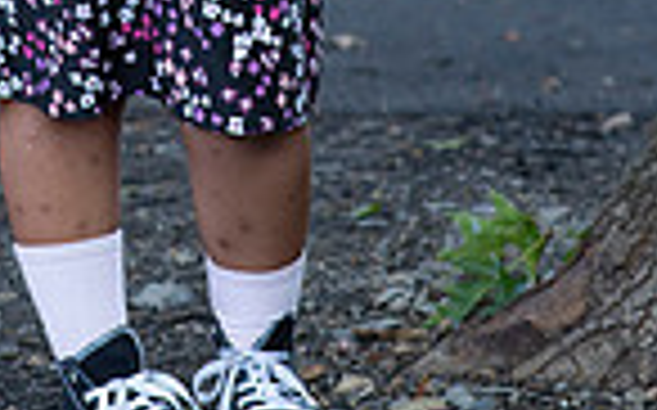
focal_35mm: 267
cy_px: -532
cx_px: 90
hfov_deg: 7.8
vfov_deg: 4.8
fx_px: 4777
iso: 800
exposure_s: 1/250
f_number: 4.5
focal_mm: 85
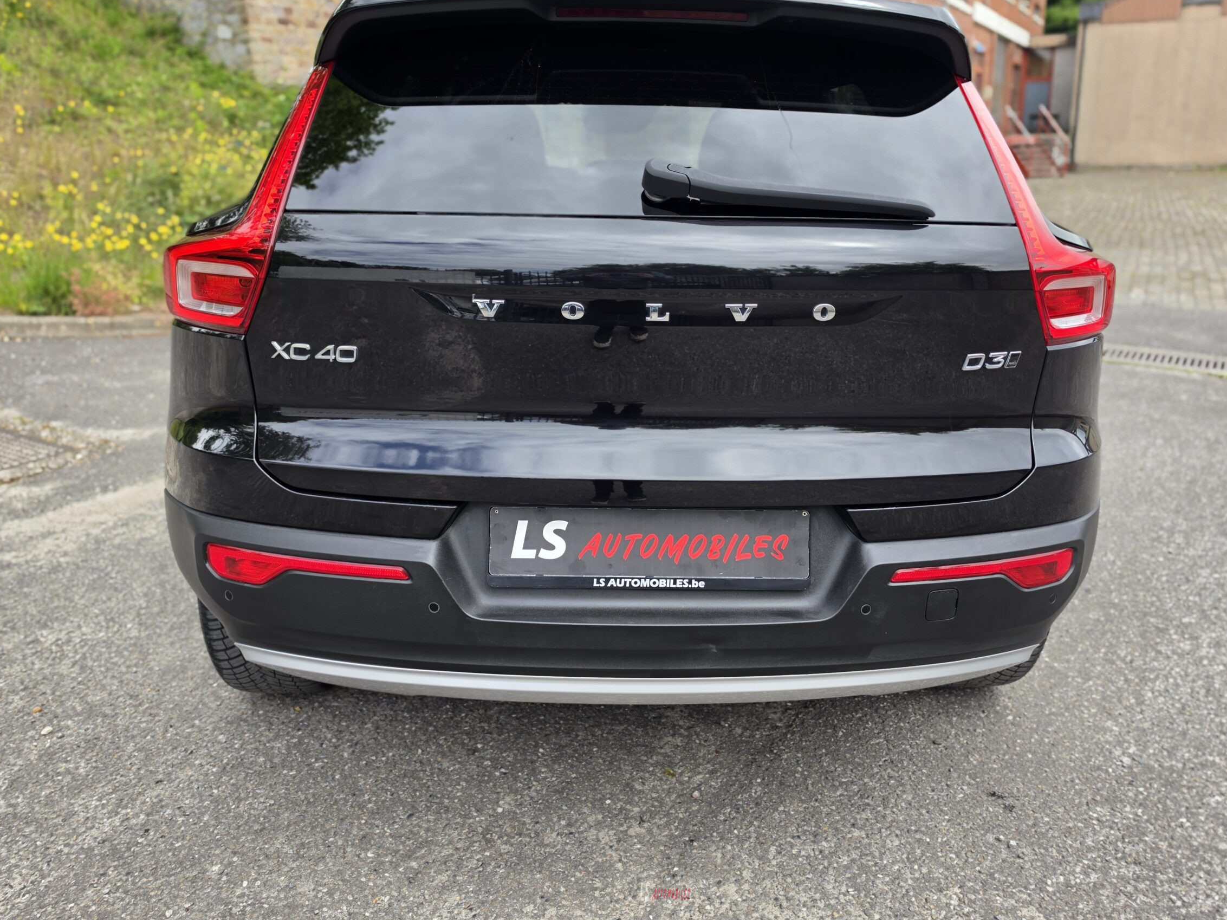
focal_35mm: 26
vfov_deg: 52.9
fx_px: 921
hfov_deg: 67.3
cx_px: 611
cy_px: 411
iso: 16
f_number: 1.4
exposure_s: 1/359
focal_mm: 6.5
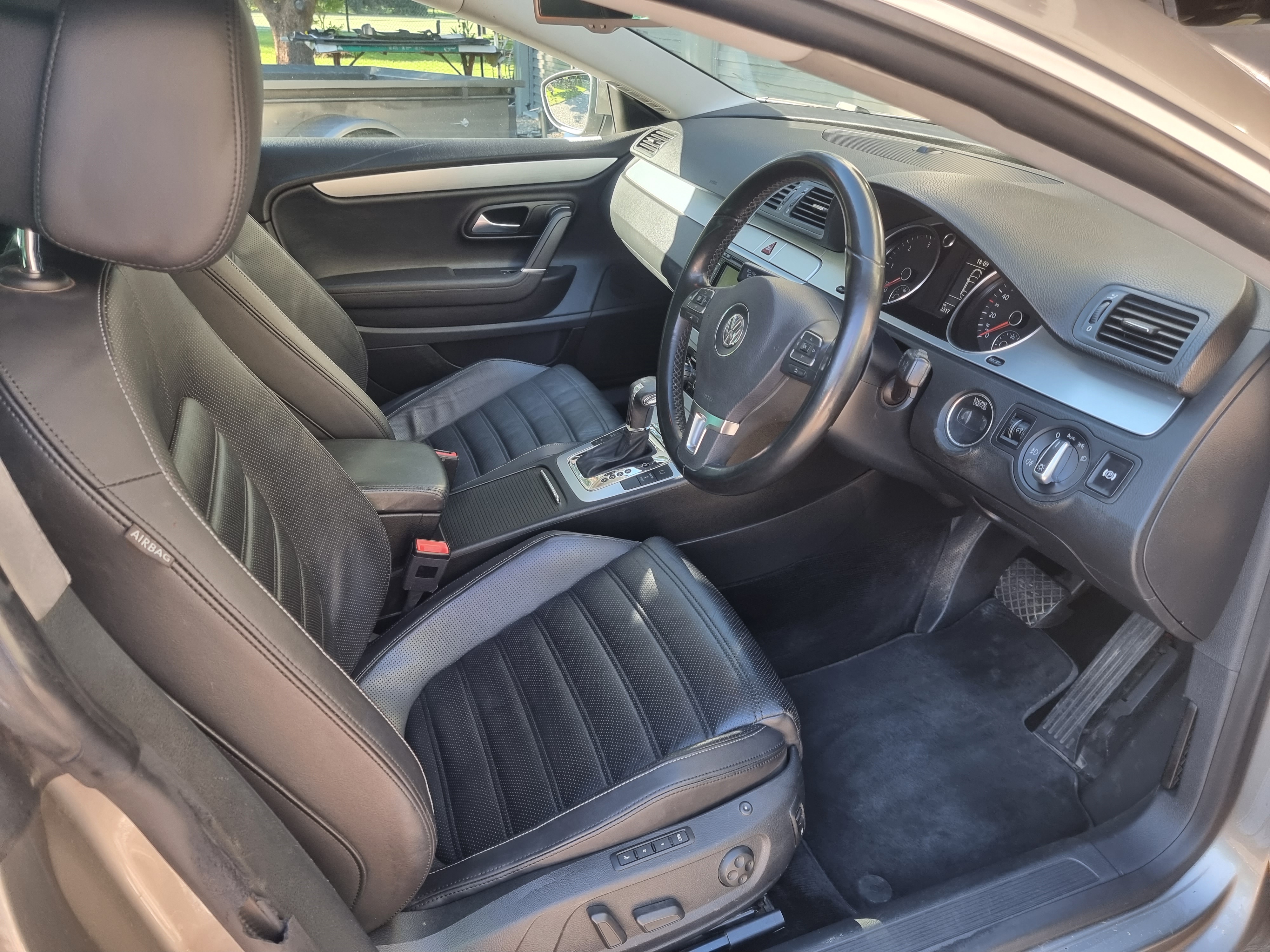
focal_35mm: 24
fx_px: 881
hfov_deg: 71.6
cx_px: 635
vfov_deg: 56.8
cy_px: 476
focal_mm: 6.7
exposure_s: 1/100
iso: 100
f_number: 1.8
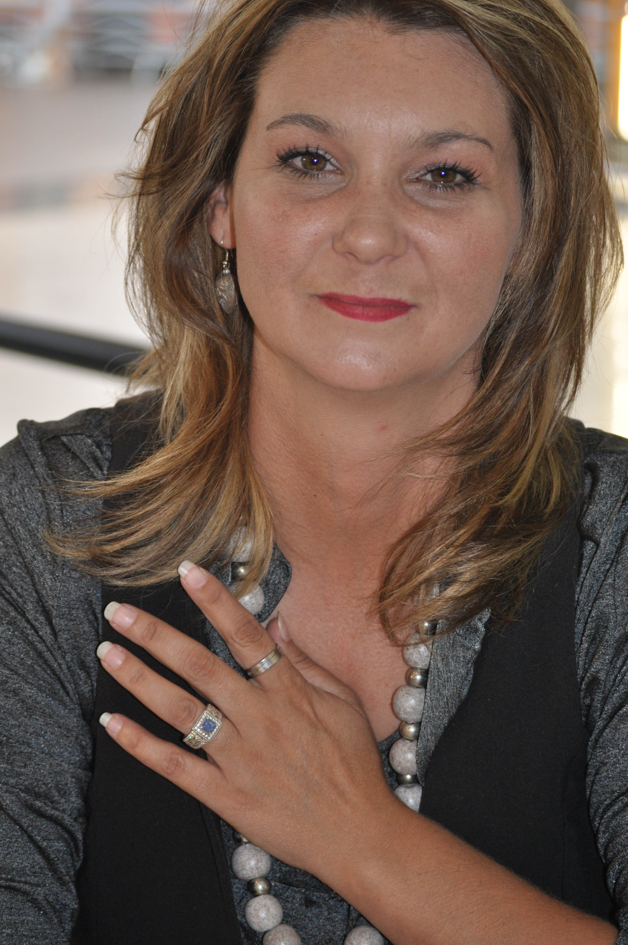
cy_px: 472
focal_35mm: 82
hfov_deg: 16.5
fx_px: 2164
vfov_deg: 24.6
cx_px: 314
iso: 800
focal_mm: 55
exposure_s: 1/60
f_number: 4.2
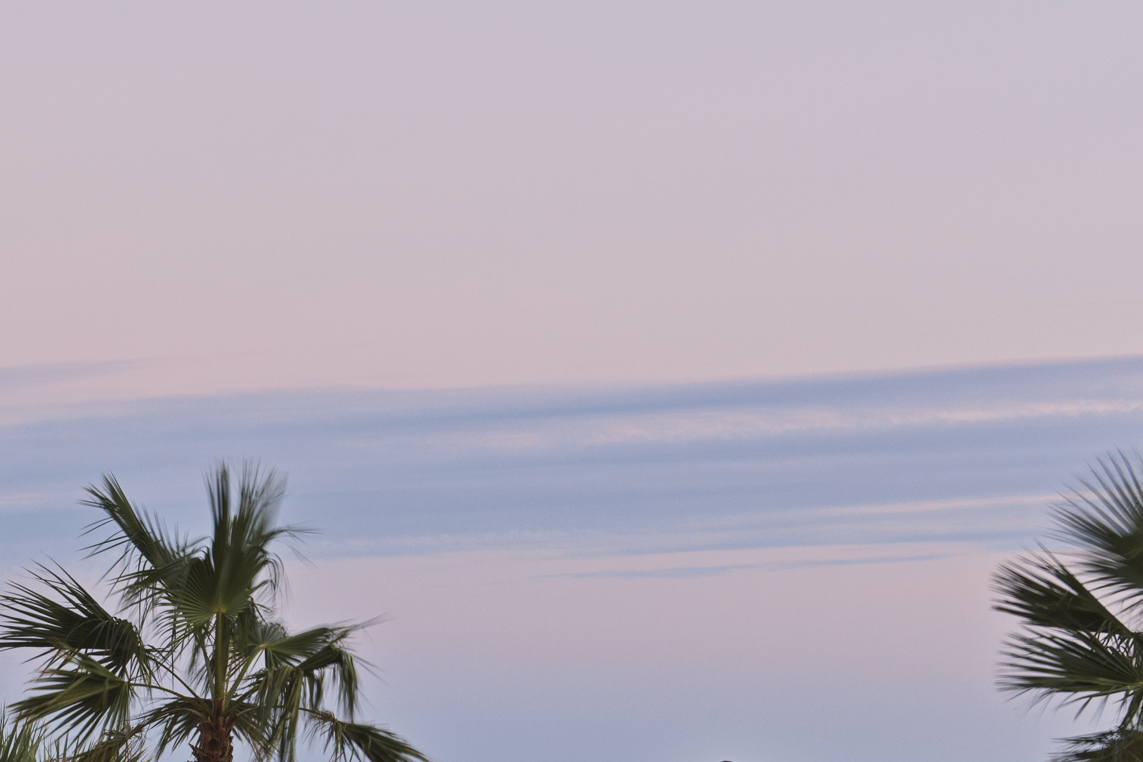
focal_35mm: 123
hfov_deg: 16.2
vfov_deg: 10.9
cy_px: 989
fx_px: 3905
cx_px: -77
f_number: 13
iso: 200
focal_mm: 45
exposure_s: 1.4
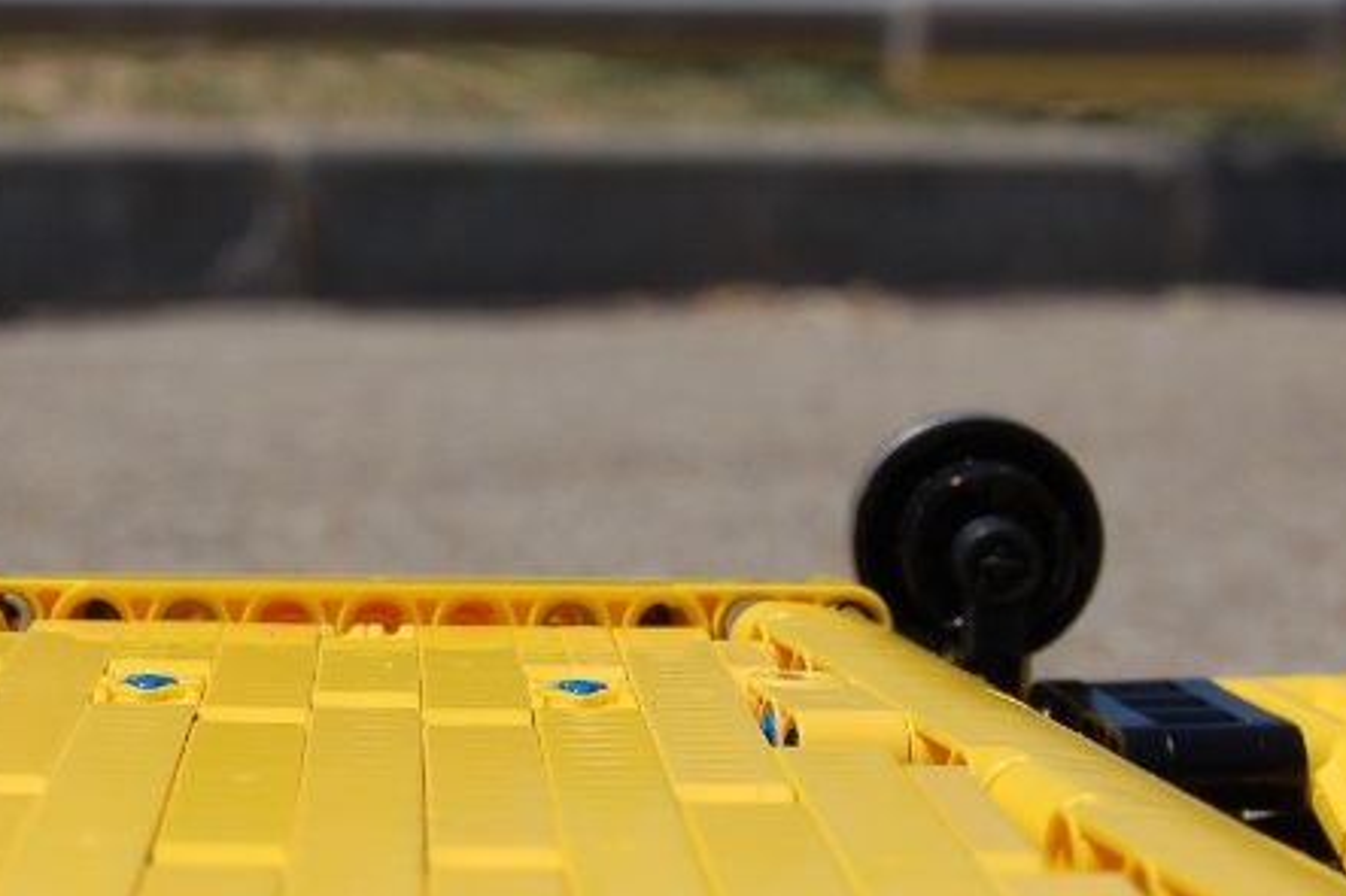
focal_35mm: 116
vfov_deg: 11.8
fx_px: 4335
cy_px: 644
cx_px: 377
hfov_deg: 17.6
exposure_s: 1/500
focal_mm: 38
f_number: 11
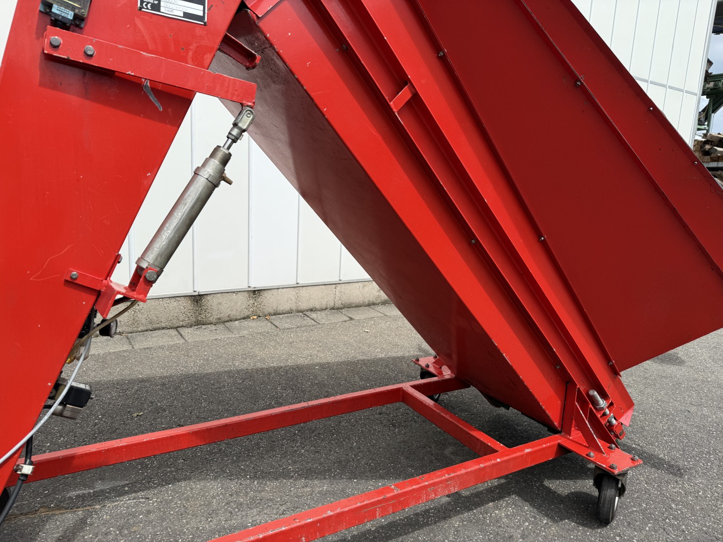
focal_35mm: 24
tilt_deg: -10.6
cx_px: 362
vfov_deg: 56.8
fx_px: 501
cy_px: 271
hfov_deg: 71.6
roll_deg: -3.2
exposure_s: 1/3279
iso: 80
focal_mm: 6.76
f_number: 1.78
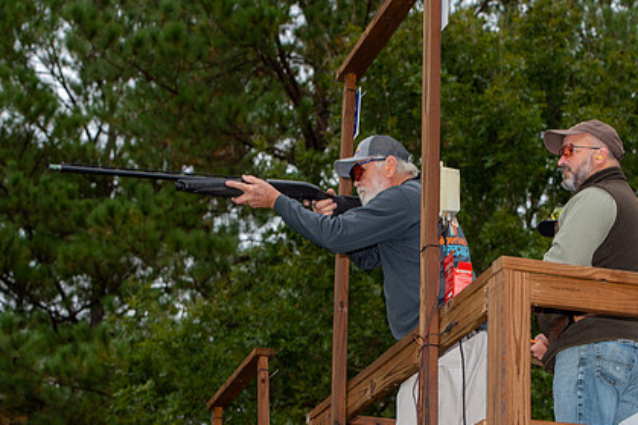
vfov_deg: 14.1
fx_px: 1718
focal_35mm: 97
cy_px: 280
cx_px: 382
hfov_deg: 21.0
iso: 320
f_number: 5.6
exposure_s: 1/160
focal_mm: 70
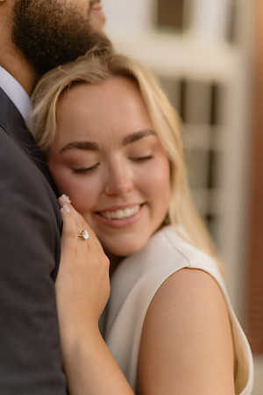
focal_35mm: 50
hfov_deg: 27.0
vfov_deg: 39.6
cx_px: 132
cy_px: 198
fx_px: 548
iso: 250
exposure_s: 1/160
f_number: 1.4
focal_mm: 50
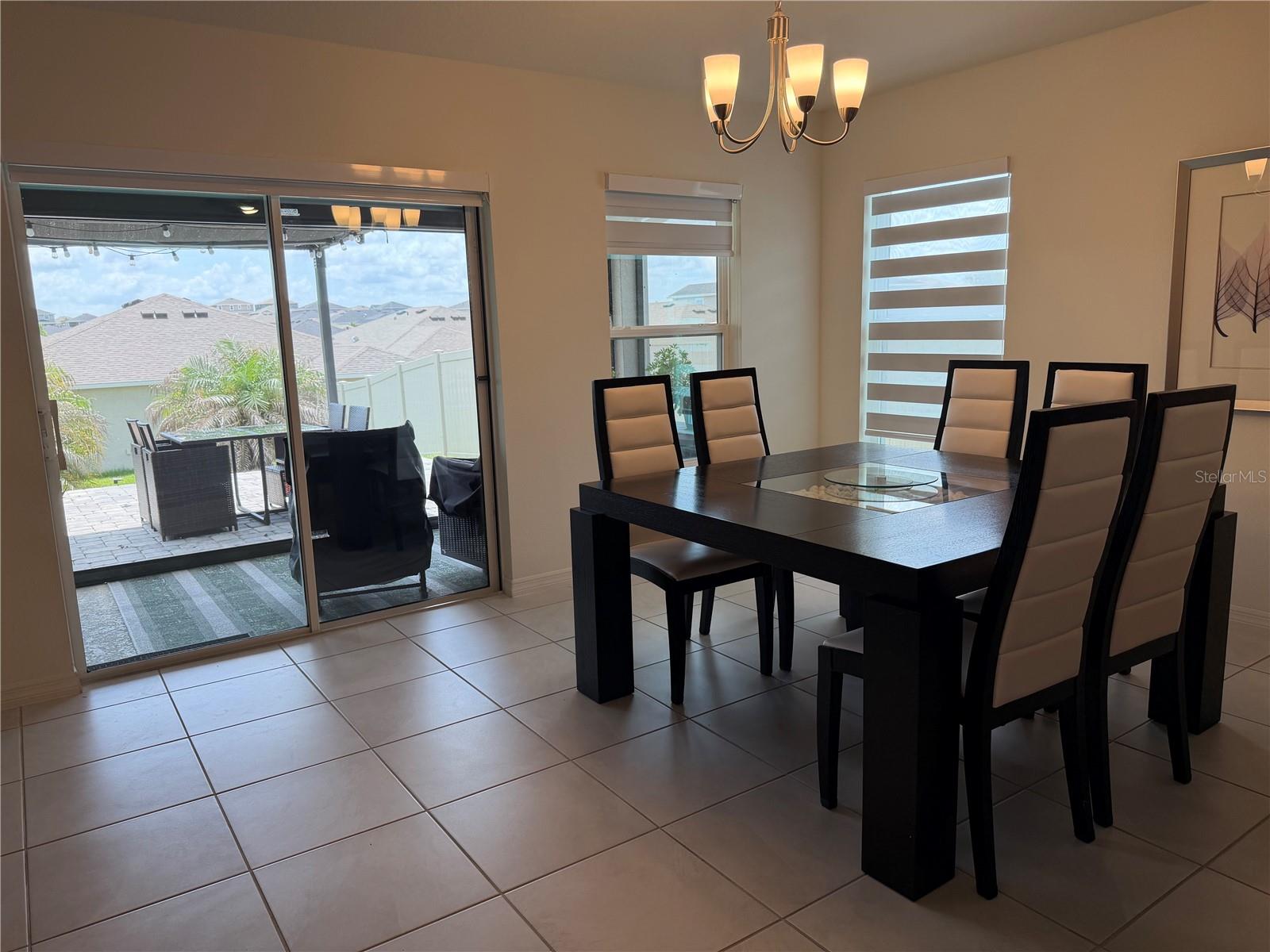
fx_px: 881
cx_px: 635
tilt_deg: -9.6
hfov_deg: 71.6
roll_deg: +3.3
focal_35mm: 24
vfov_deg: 56.8
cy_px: 476
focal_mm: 6.76
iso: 100
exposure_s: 1/183
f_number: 1.78
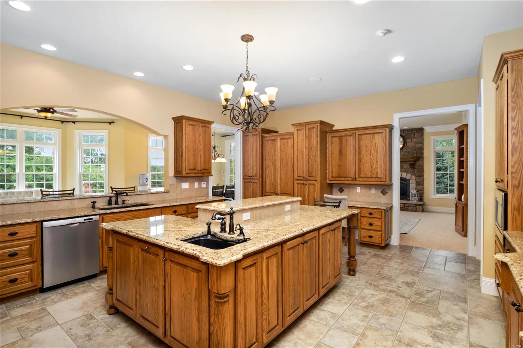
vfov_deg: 67.4
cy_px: 174
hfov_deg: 90.0
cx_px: 262
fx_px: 261
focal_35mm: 18
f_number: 9
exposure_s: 1/50
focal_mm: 9
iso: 640
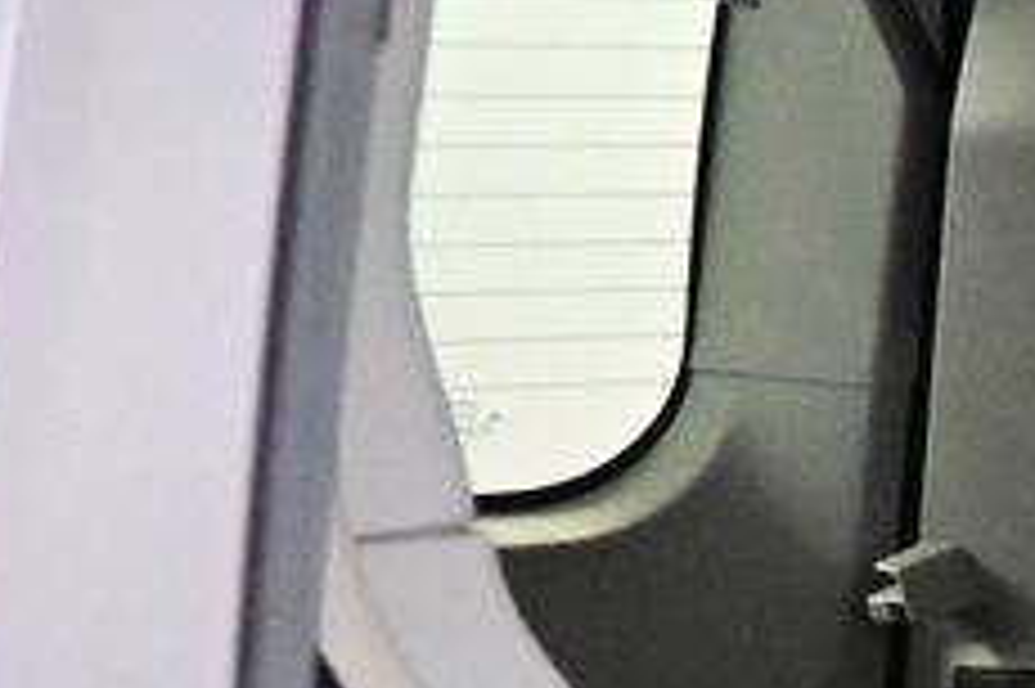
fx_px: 4855
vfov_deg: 7.3
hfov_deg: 10.5
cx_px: 2502
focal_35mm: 169
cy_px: 1974
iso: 8000
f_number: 3.5
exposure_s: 1/60
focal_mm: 16
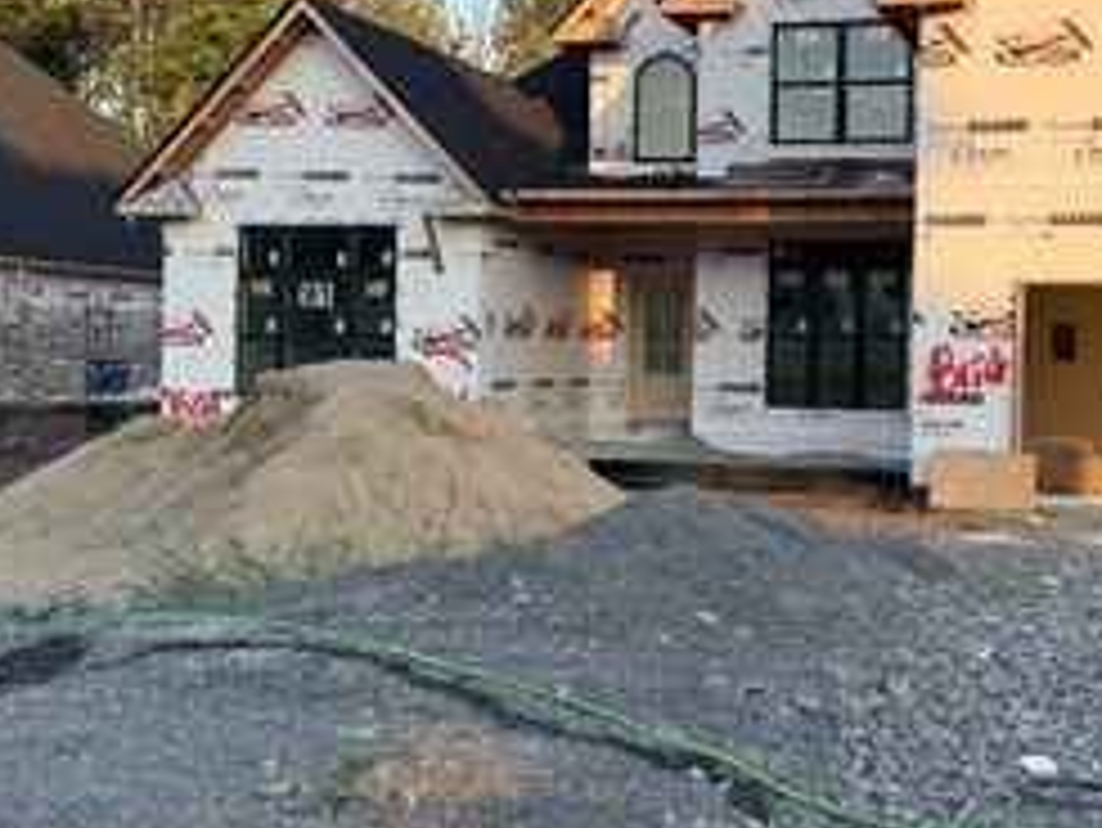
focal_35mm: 49
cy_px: 344
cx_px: 814
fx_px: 1561
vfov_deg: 29.6
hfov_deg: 38.0
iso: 80
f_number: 1.78
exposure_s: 1/1032
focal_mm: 6.76
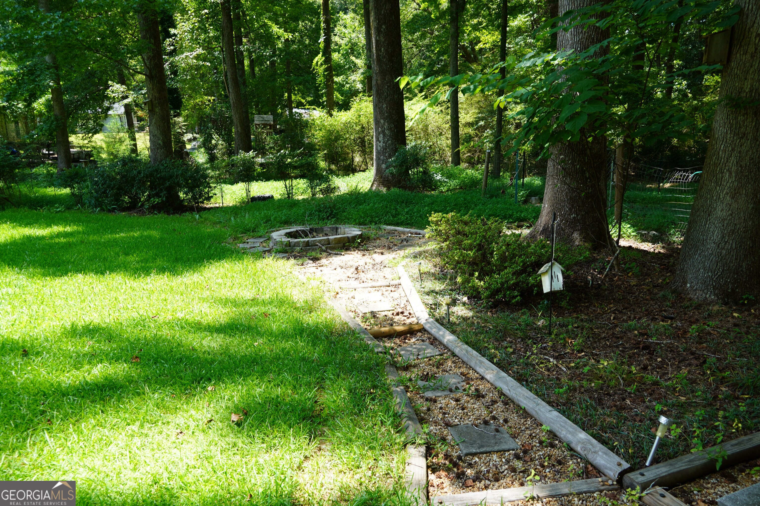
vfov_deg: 47.9
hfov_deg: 67.4
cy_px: 253
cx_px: 380
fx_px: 570
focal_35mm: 27
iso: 100
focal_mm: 18
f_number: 5
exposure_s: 1/80
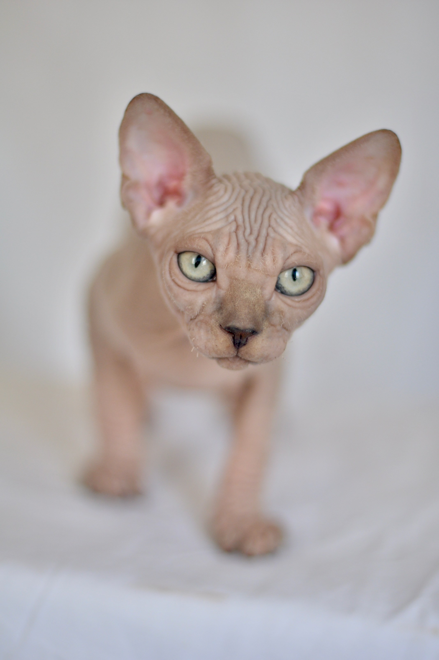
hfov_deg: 18.1
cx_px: 220
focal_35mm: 75
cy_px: 330
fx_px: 1375
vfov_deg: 27.0
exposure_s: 1/500
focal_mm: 50
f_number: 1.4
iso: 400
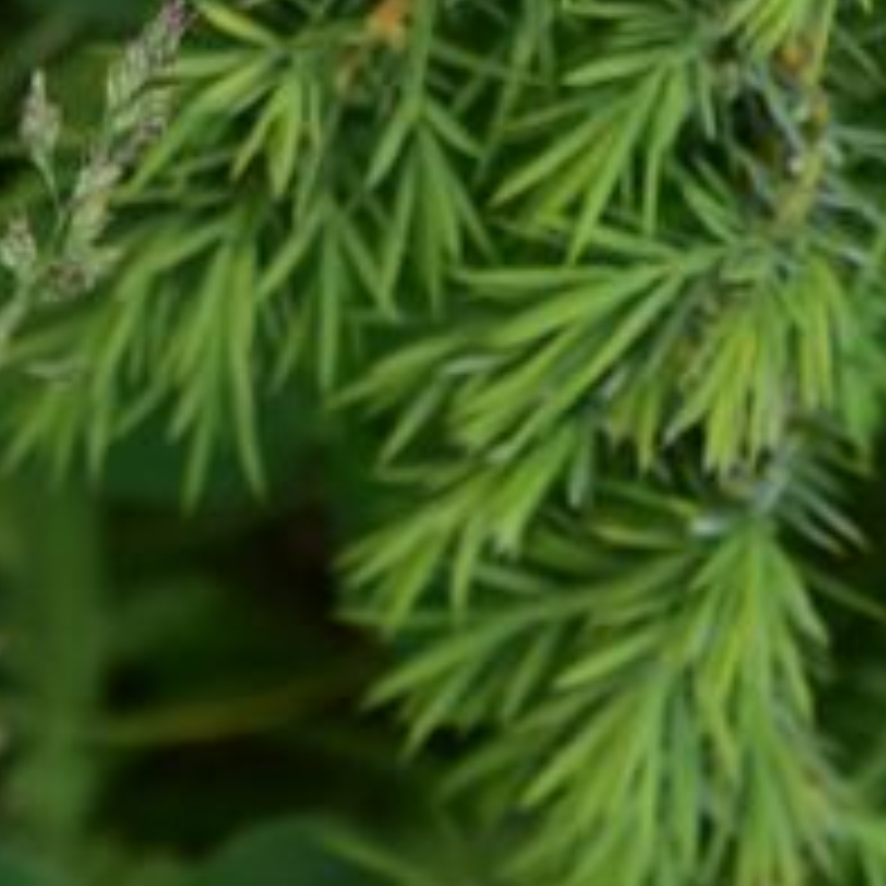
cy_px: -841
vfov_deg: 6.1
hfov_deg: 6.2
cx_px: 906
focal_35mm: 280
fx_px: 8108
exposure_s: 1/160
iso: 250
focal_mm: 50
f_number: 6.3
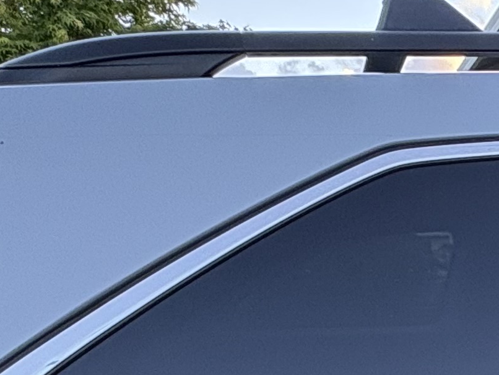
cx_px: 736
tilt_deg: -20.6
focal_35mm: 70
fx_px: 1009
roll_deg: -0.4
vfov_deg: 17.4
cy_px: 662
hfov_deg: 22.9
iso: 100
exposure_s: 1/99
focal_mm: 2.22
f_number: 2.2
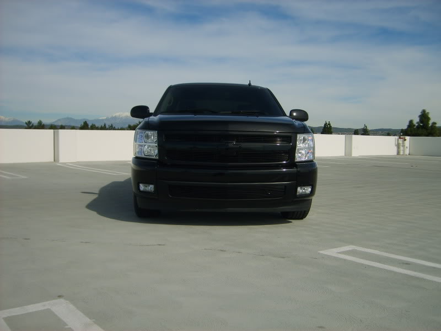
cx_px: 220
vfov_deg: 40.7
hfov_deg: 52.6
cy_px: 166
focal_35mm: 35
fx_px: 446
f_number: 7.1
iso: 50
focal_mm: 5.8
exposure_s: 1/350
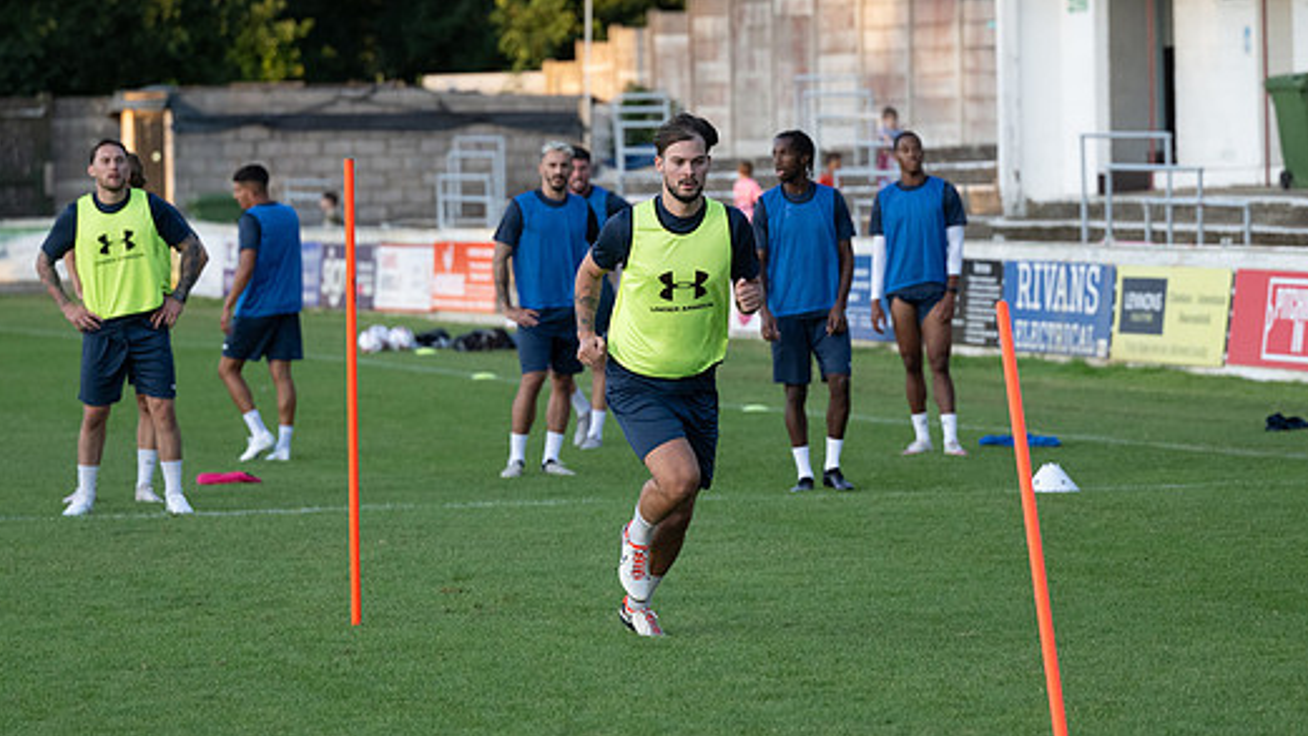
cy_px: 422
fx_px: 6347
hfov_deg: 11.8
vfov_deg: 6.6
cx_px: 628
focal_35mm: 183
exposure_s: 1/1600
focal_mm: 105
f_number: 2.8
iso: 1000
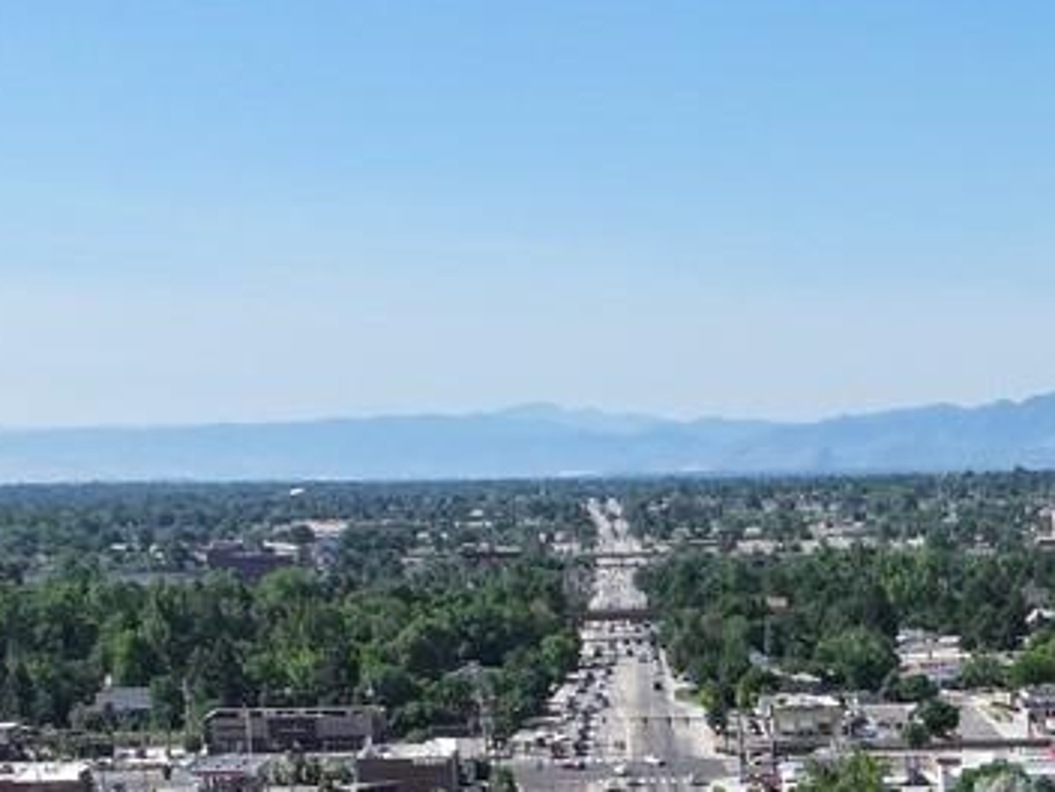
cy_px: 1452
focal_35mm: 109
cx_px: 1490
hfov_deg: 16.7
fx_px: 3322
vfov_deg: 12.4
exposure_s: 1/2000
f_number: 2.8
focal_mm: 12.29
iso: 120
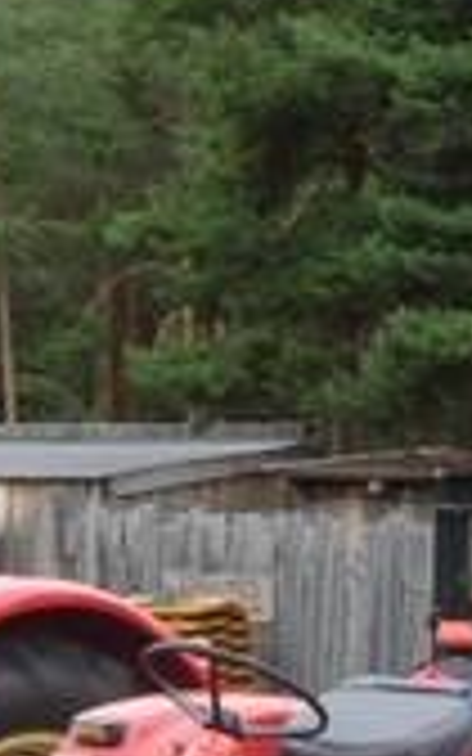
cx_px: 656
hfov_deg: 8.5
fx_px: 3108
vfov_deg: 13.2
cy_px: 1066
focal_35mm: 151
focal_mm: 5
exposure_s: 1/200
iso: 100
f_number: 3.4
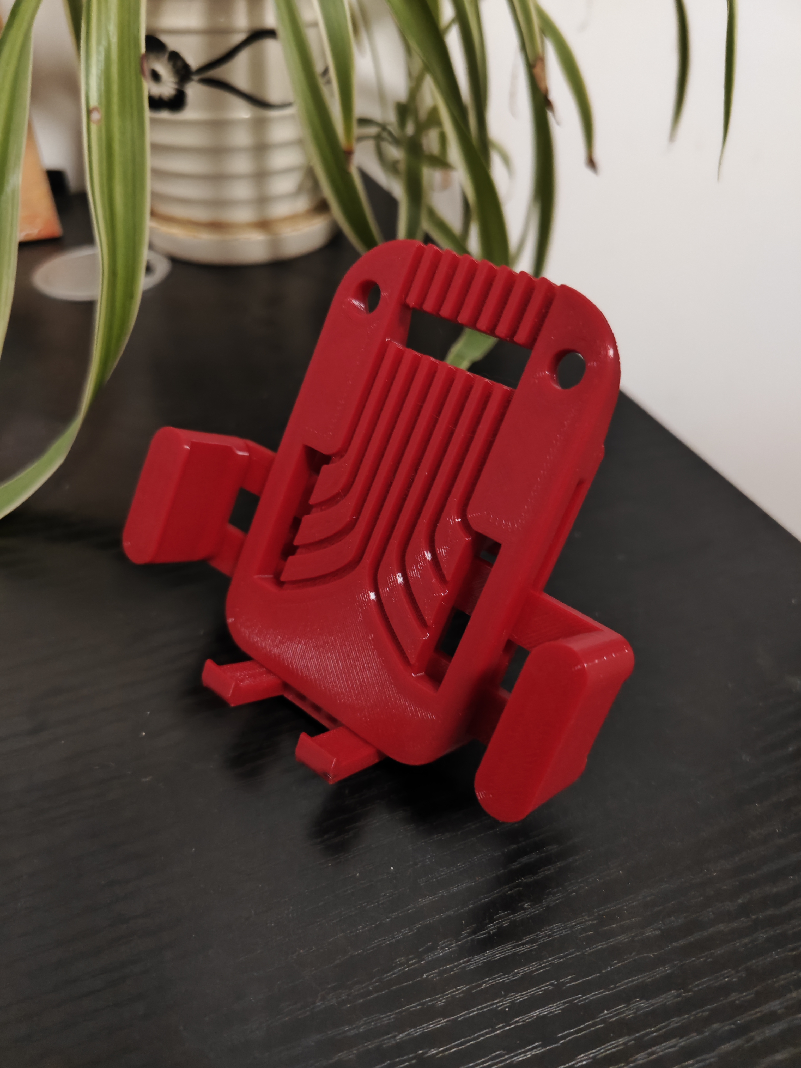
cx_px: 400
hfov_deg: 58.9
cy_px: 534
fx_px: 710
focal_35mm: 23
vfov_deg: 73.9
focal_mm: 5.43
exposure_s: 1/25
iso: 2000
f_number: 1.8
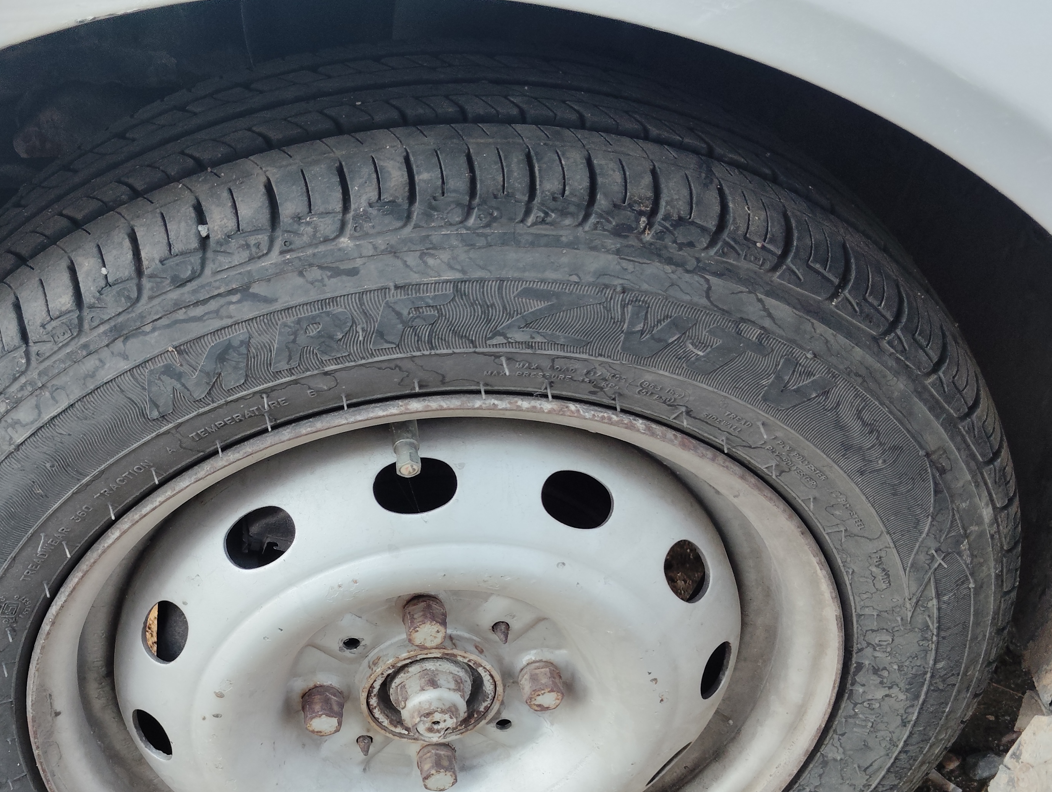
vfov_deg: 33.2
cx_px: 366
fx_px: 1309
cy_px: 571
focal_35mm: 43
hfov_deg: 43.3
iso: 50
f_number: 1.8
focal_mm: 4.25
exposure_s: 1/185
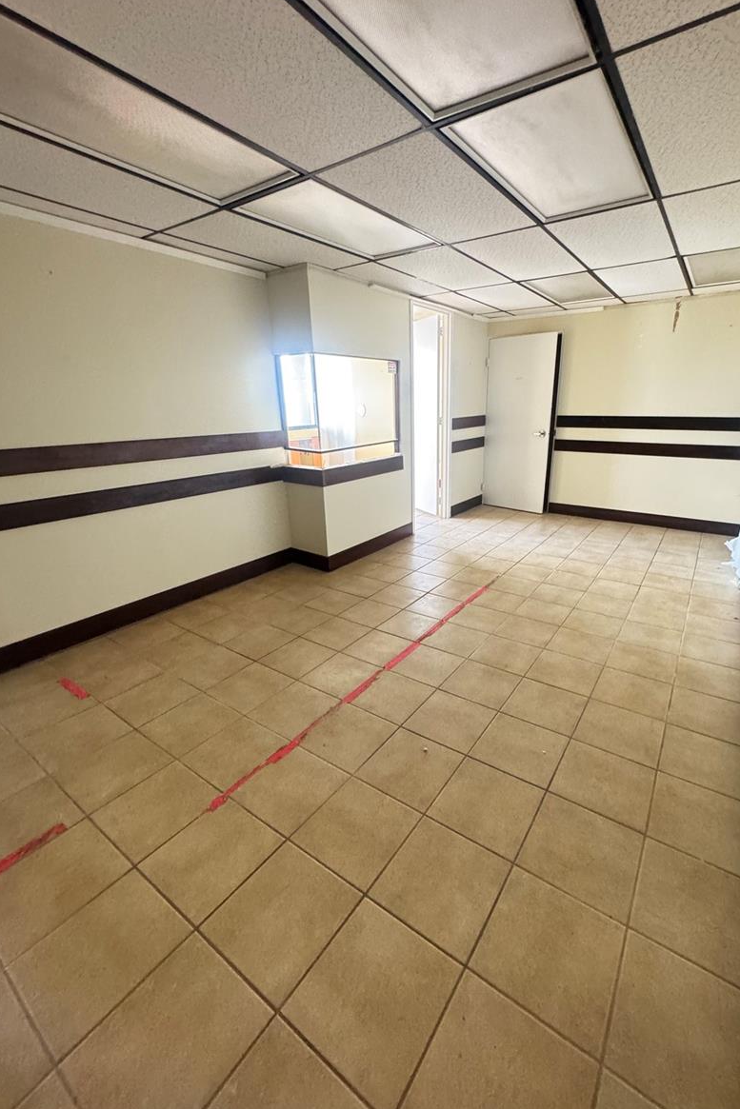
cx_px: 408
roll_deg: +1.0
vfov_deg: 100.4
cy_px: 547
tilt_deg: -17.8
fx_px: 462
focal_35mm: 15
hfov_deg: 77.1
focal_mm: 2.22
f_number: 2.2
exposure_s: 1/60
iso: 1000
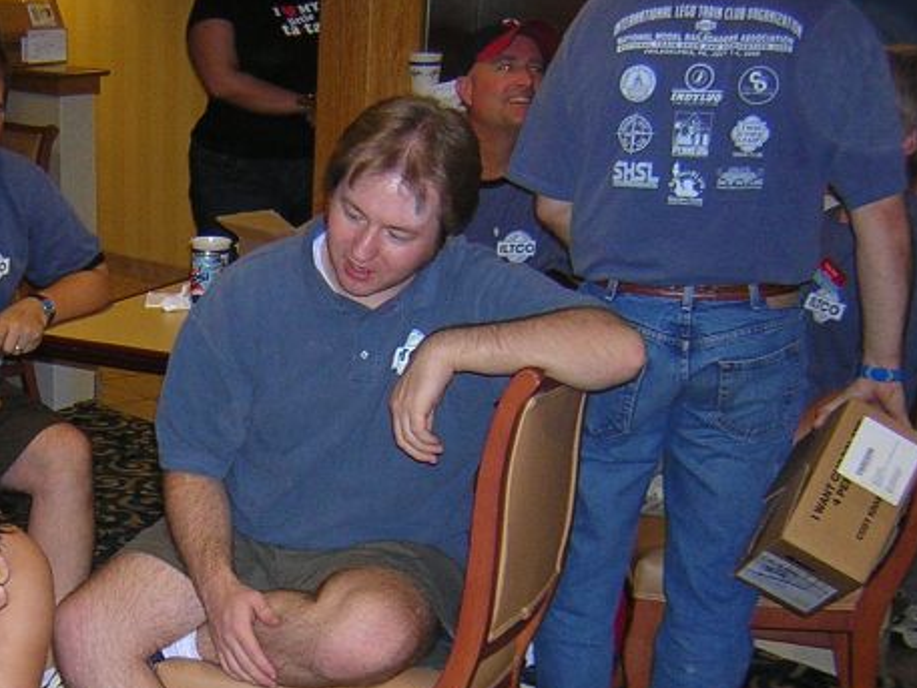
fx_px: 1669
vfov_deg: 23.0
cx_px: 157
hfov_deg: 29.8
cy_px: 550
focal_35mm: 63
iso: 304
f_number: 2.6
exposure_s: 1/60.1
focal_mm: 4.7
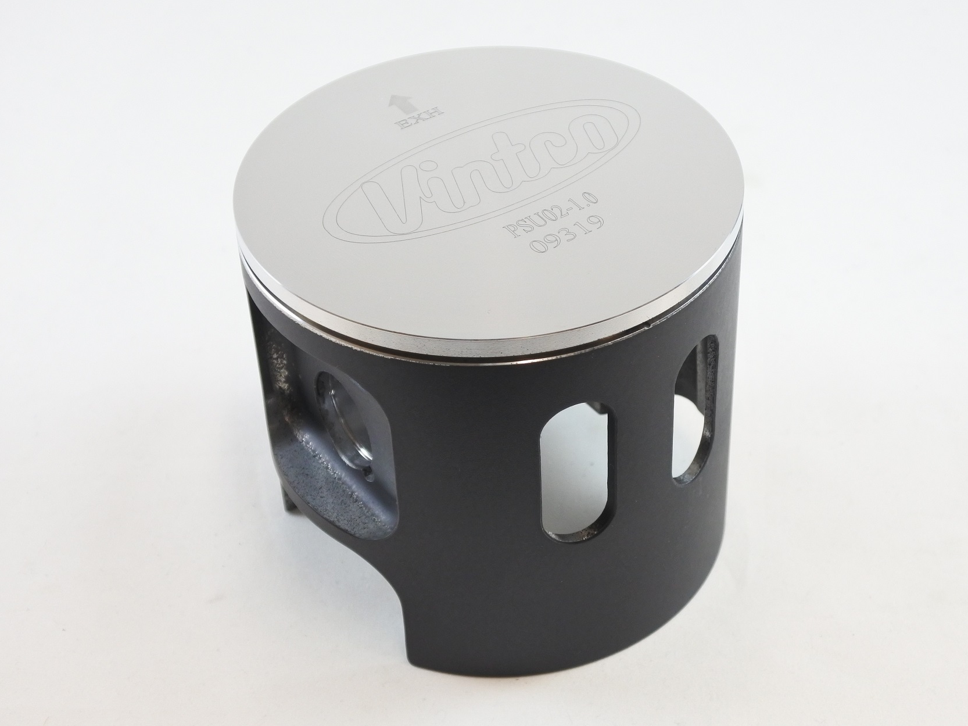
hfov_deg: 39.7
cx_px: 499
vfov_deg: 30.3
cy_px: 364
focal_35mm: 48
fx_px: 1342
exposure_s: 1/125
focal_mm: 16.5
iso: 560
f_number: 4.5
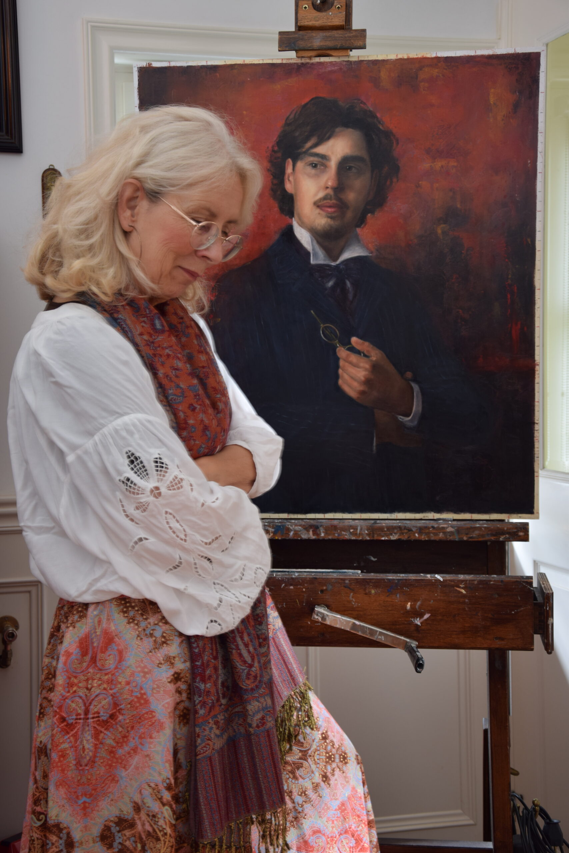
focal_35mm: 60
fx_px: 1422
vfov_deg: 33.4
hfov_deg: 22.6
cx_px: 284
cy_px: 426
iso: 100
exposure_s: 1.3
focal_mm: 40
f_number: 4.5
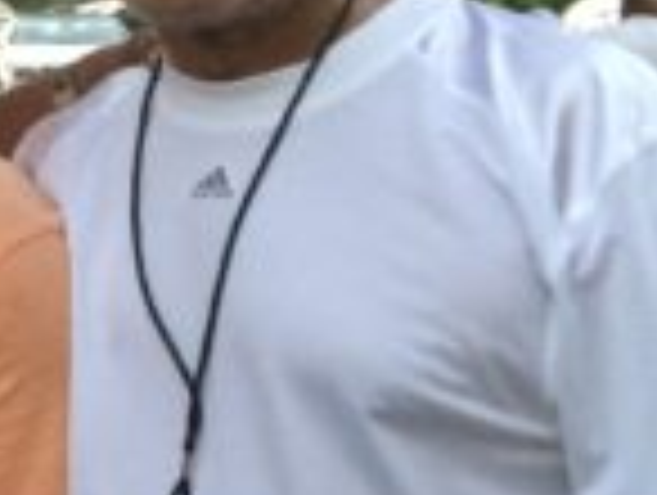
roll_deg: -0.1
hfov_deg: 13.8
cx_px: -684
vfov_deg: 12.5
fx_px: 2262
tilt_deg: -4.8
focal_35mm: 119
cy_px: 202
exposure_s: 1/30
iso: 200
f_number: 2.2
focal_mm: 4.15
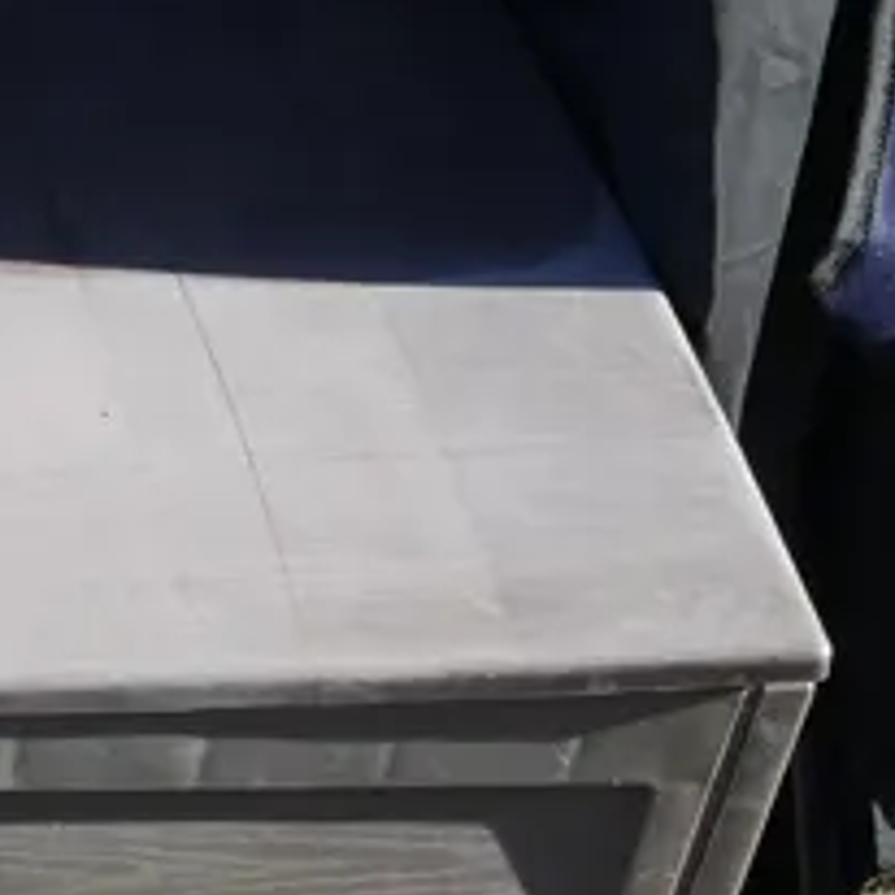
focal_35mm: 158
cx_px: -1064
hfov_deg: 10.0
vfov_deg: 11.0
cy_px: 693
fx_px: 4622
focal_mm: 18
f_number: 7.1
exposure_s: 1/250
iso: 200
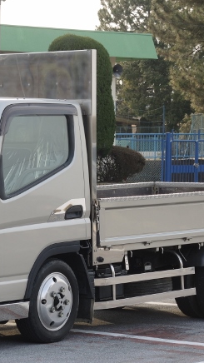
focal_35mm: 168
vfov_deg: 12.8
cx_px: 47
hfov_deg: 7.2
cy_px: 196
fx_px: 1617
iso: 80
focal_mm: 22.1
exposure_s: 1/200
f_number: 3.5
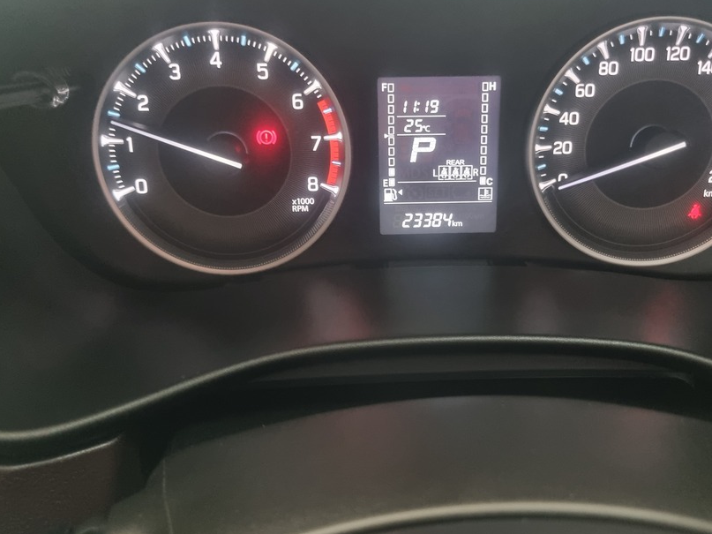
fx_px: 679
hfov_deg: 55.3
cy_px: 236
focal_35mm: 33
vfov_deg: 42.9
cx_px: 387
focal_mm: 5.4
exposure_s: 1/42
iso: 500
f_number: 1.8
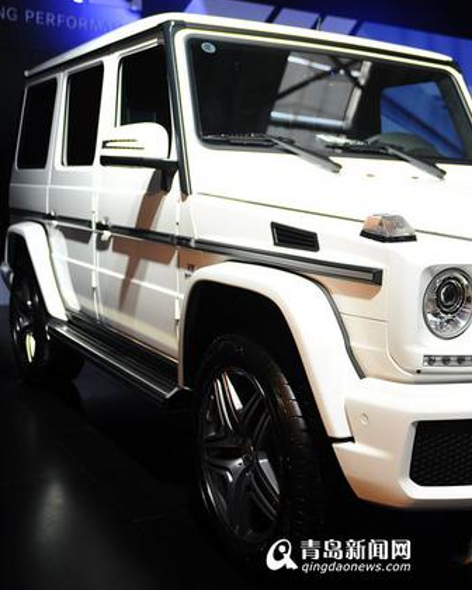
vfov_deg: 37.3
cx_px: 336
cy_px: 295
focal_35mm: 50
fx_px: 873
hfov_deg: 29.9
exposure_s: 1/320
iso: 500
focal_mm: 35
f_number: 2.8
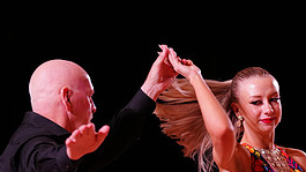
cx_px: 143
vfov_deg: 5.5
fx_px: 1785
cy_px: 278
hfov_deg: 9.8
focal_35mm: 220
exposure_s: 1/250
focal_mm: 96
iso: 640
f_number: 2.8
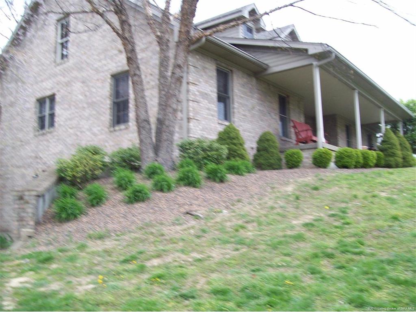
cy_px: 156
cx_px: 208
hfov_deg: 51.4
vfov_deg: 39.7
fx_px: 433
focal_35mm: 36
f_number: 2.7
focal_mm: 6
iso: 80
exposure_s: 1/79.6
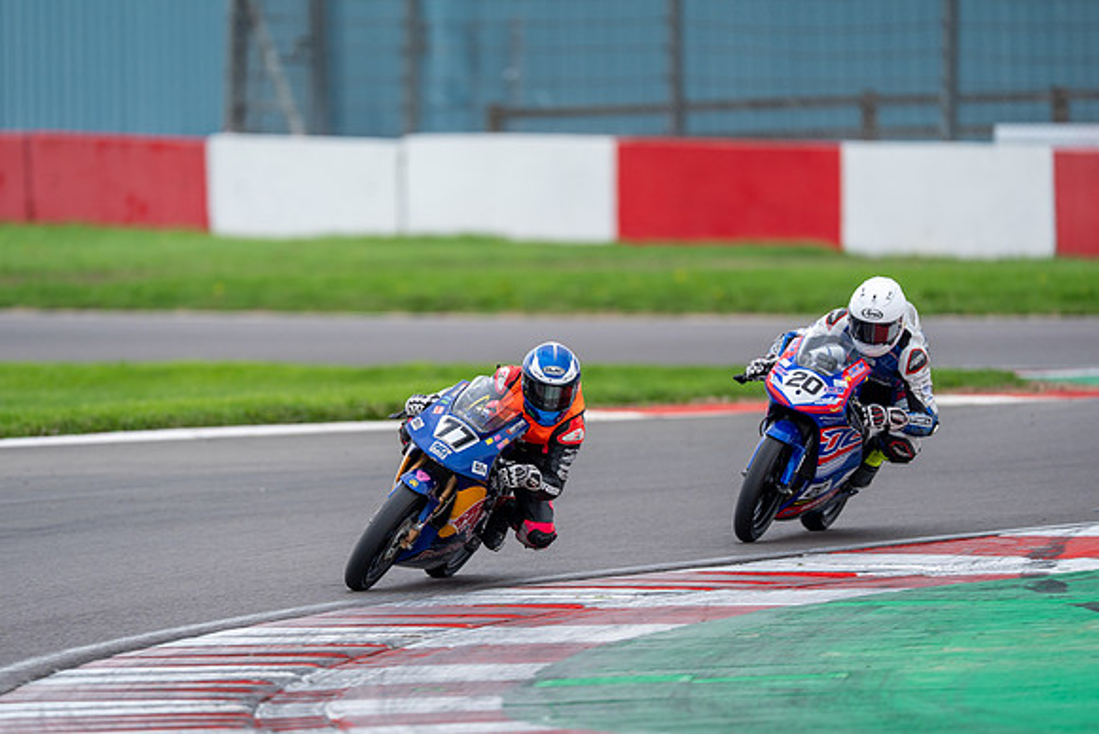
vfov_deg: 2.3
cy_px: 367
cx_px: 550
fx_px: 18338
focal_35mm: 601
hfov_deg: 3.4
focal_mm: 600
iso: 320
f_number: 4
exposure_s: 1/400
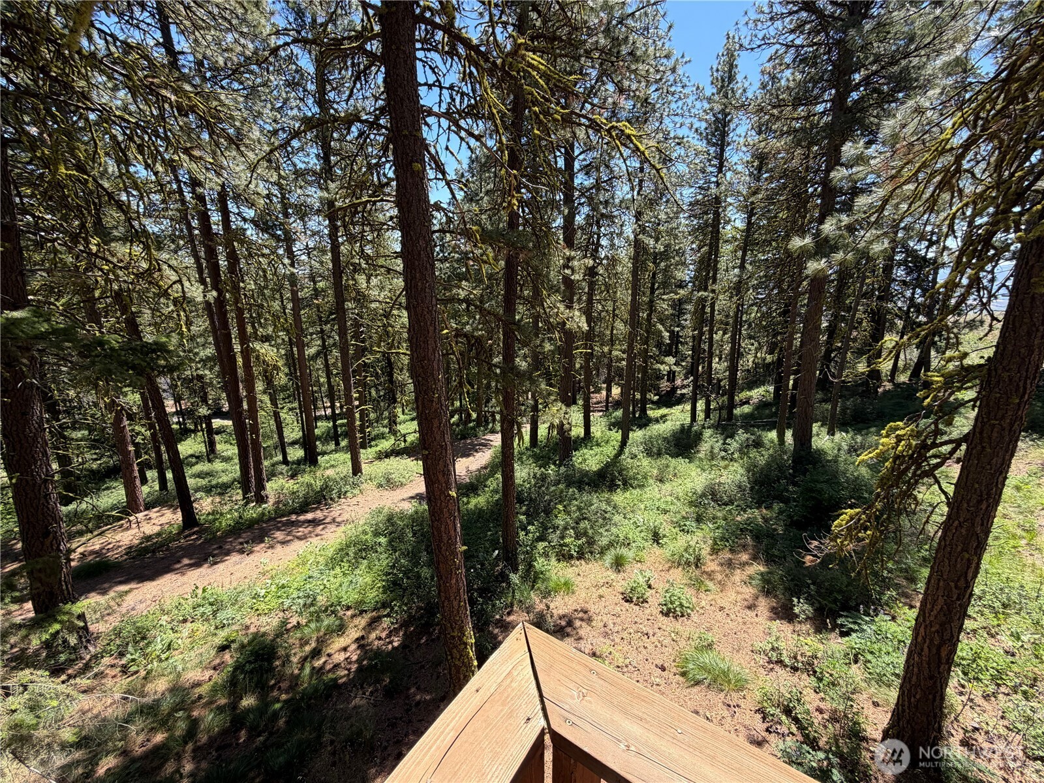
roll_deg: +0.9
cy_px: 392
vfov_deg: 85.7
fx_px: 422
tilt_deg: -16.5
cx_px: 522
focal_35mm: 14
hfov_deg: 102.1
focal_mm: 2.22
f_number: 2.2
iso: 64
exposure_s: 1/502
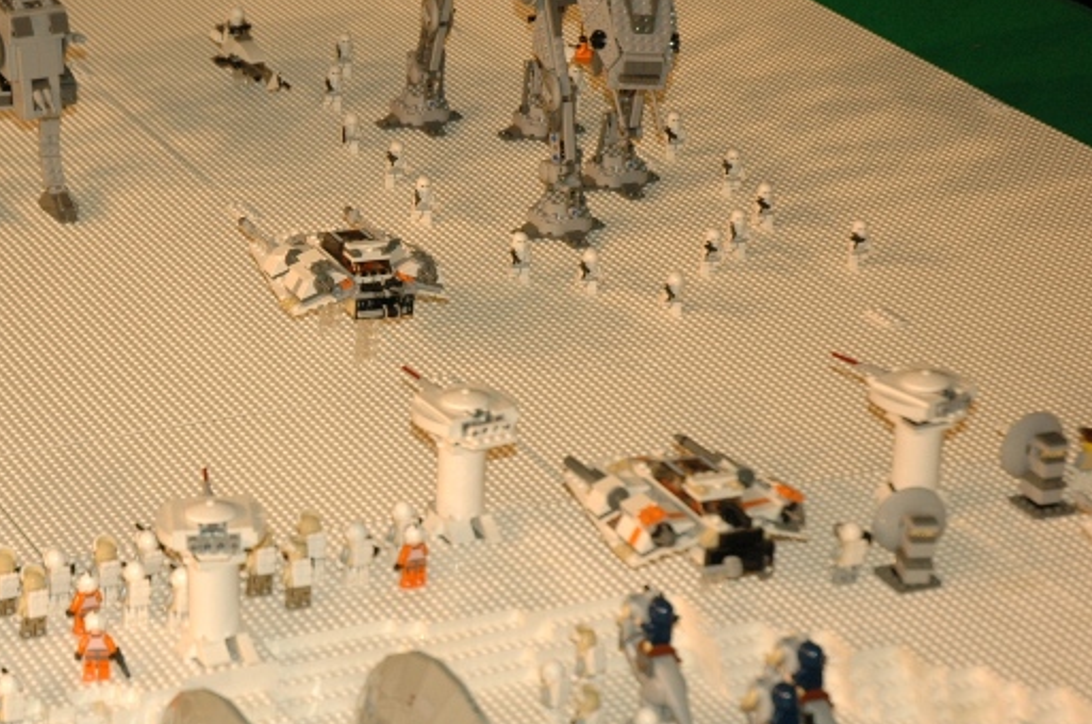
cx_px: 279
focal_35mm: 117
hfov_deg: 17.4
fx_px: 3542
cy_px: 433
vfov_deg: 11.7
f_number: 4.5
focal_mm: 50
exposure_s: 1/60
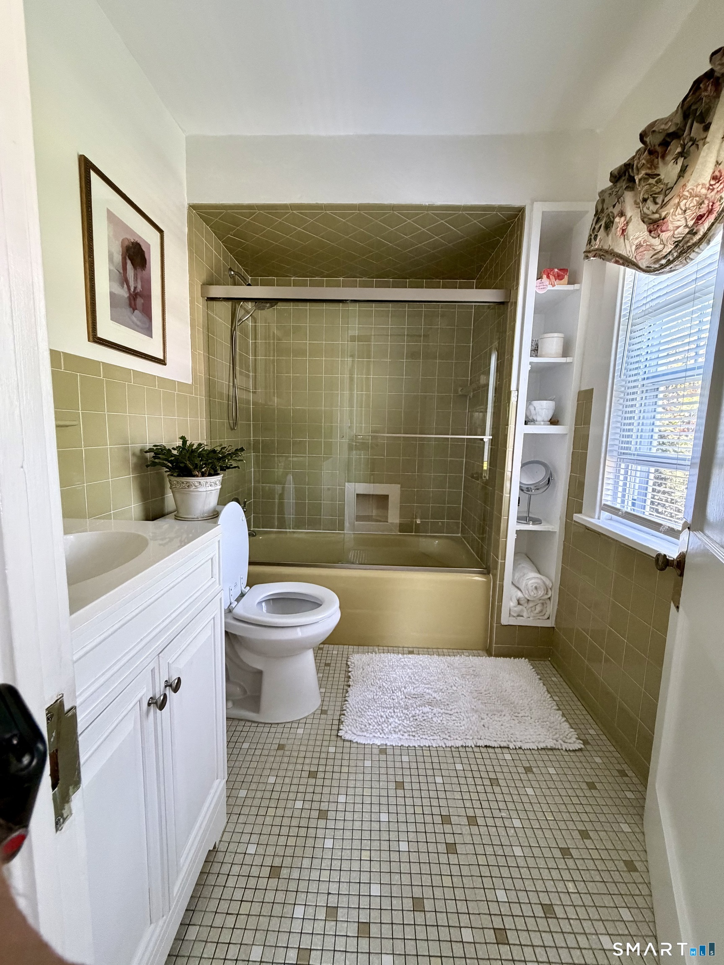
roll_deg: -1.3
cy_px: 482
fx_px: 390
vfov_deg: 102.1
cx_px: 362
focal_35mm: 14
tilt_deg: -7.4
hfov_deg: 85.7
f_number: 2.2
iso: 500
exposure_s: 1/60
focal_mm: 2.22
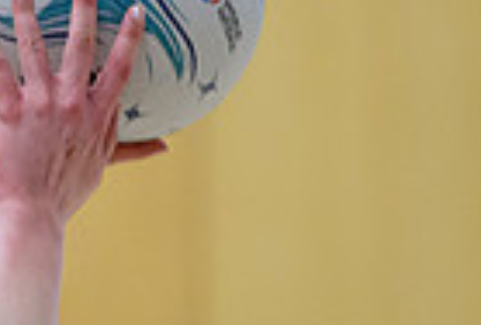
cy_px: 228
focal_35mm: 936
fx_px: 12561
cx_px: -359
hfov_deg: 2.2
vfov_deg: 1.5
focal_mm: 200
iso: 4000
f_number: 3.2
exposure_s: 1/1000
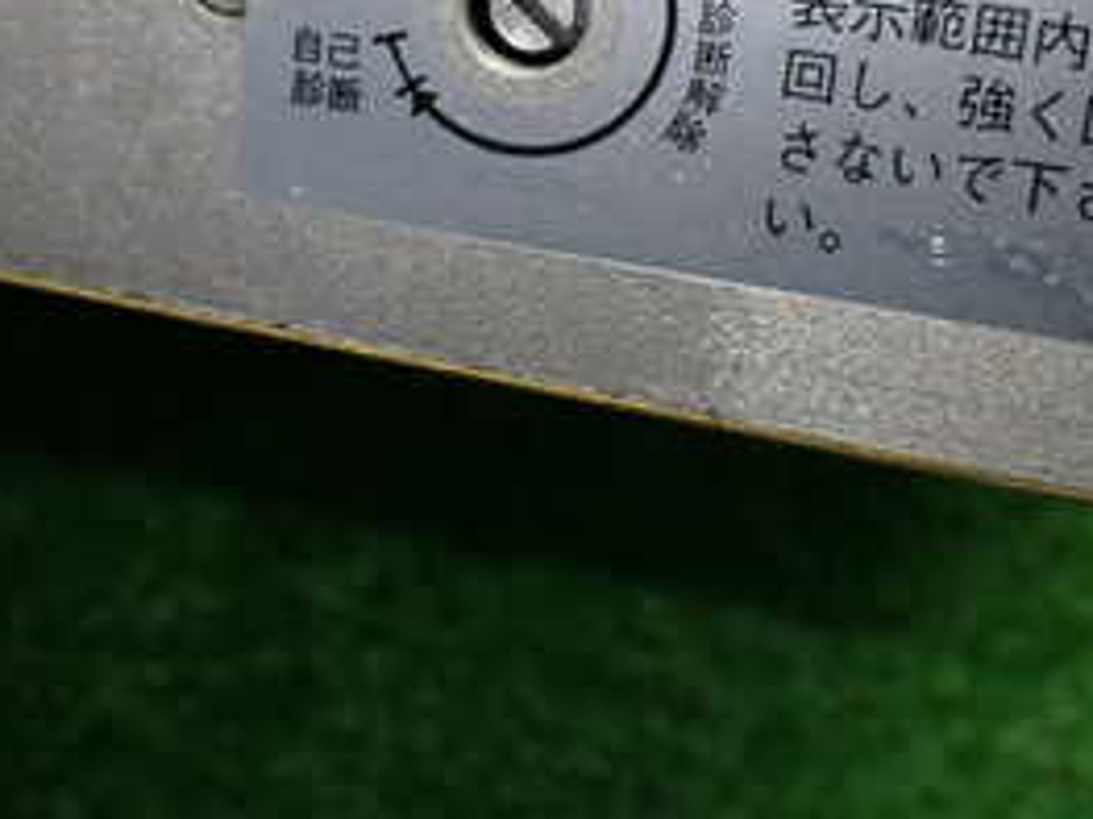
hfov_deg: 26.7
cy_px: 58
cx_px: 495
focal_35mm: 73
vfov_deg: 19.7
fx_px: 2304
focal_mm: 5.79
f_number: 2.4
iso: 320
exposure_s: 1/125
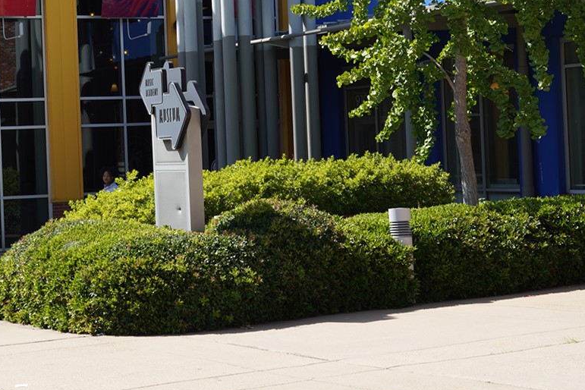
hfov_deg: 23.5
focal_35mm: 83
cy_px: 127
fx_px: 1349
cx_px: 10
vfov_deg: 16.4
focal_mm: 32
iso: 100
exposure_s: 1/100
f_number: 10
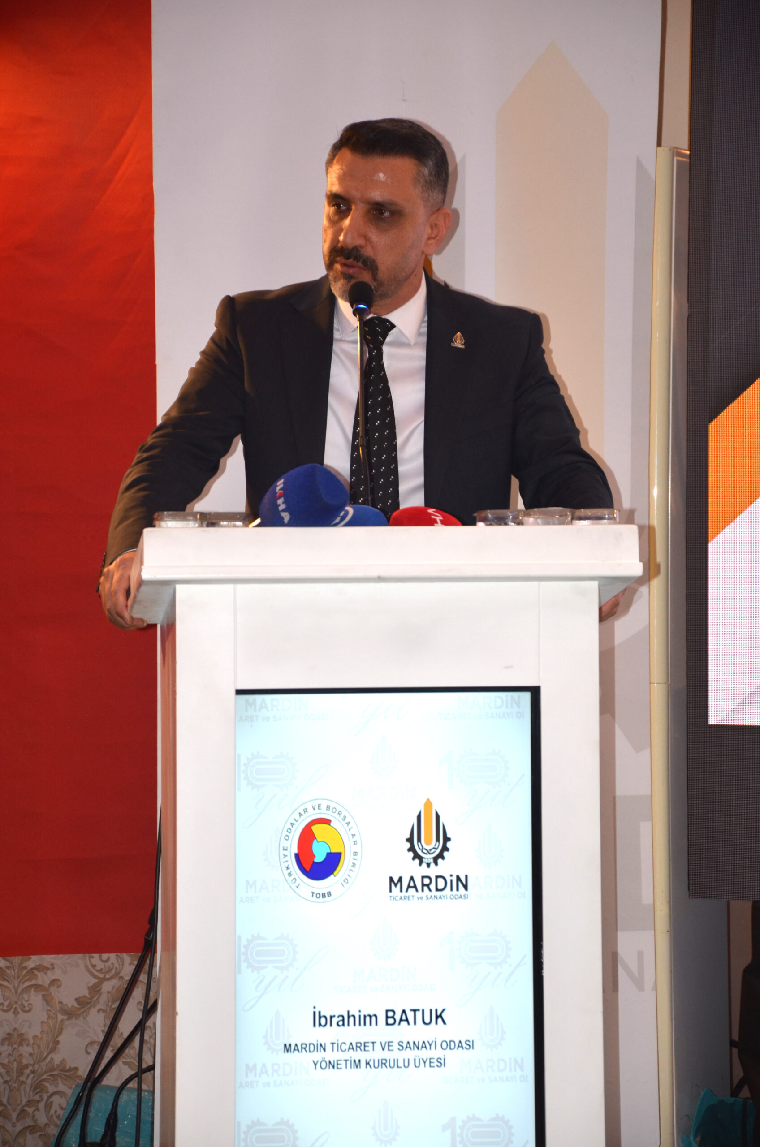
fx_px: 4389
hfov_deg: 9.9
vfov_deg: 14.9
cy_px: 574
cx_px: 380
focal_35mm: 138
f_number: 5.6
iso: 500
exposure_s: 1/60
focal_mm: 92
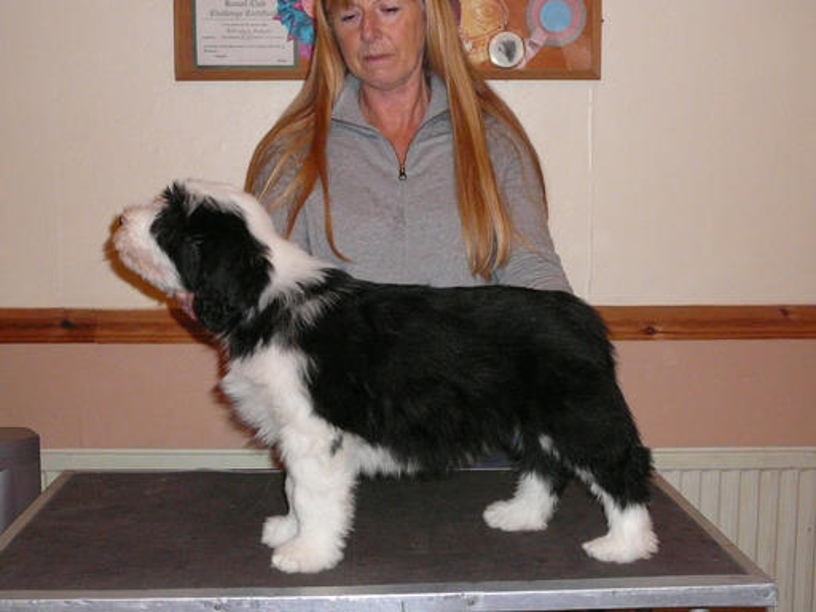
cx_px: 408
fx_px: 1155
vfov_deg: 29.7
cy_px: 306
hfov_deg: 38.9
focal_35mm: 49
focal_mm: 7.3
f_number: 3.4
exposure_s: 1/30
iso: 400
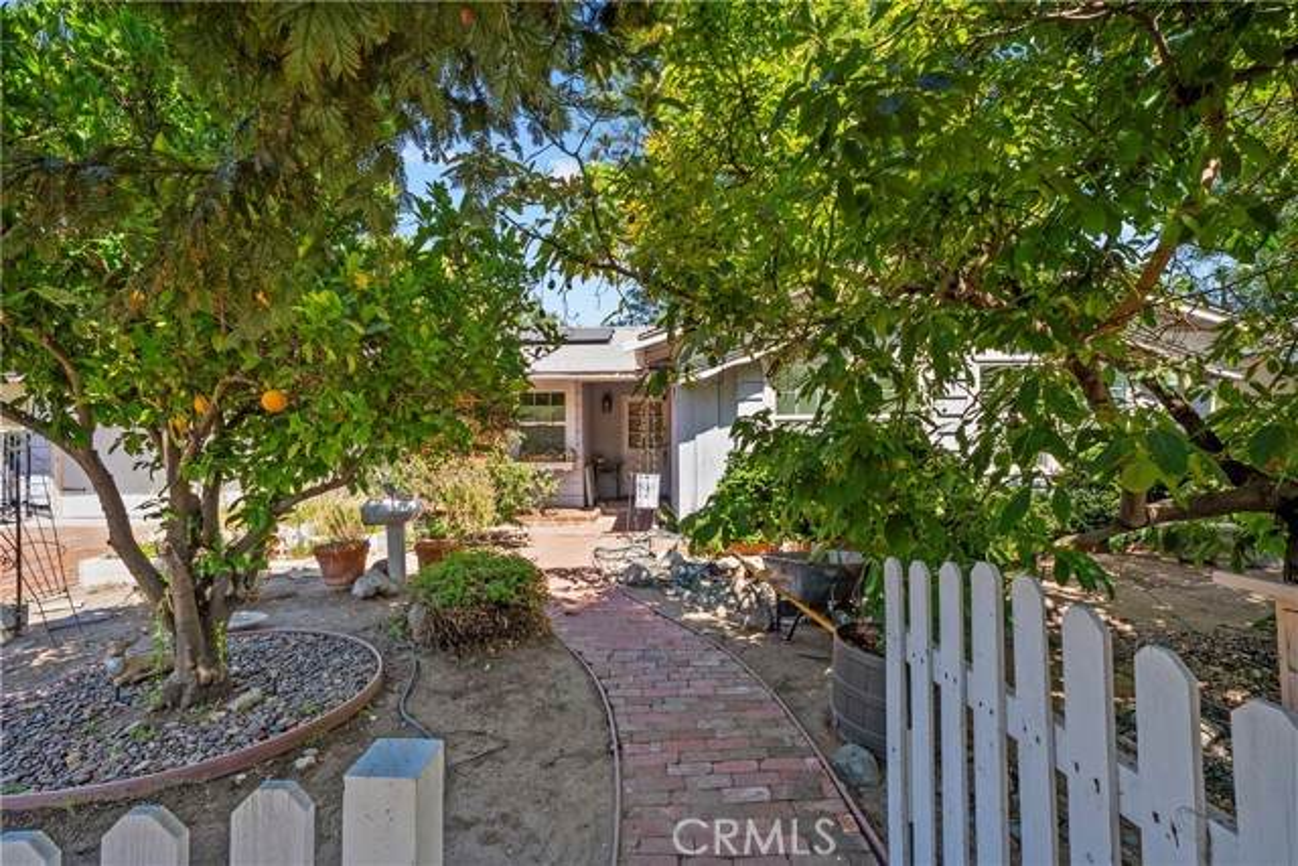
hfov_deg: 96.7
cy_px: 433
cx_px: 649
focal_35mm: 16
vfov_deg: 73.8
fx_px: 577
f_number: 9
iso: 250
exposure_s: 1/50
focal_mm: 16
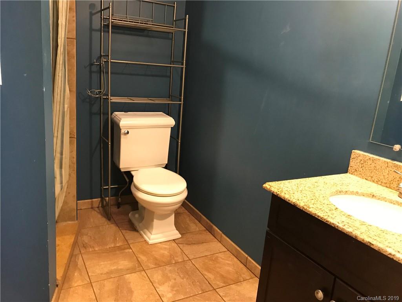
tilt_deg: -14.7
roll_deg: -4.7
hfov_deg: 63.4
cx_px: 201
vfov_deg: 49.7
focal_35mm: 28
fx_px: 325
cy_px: 151
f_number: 1.8
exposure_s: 1/13
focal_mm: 3.99
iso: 100
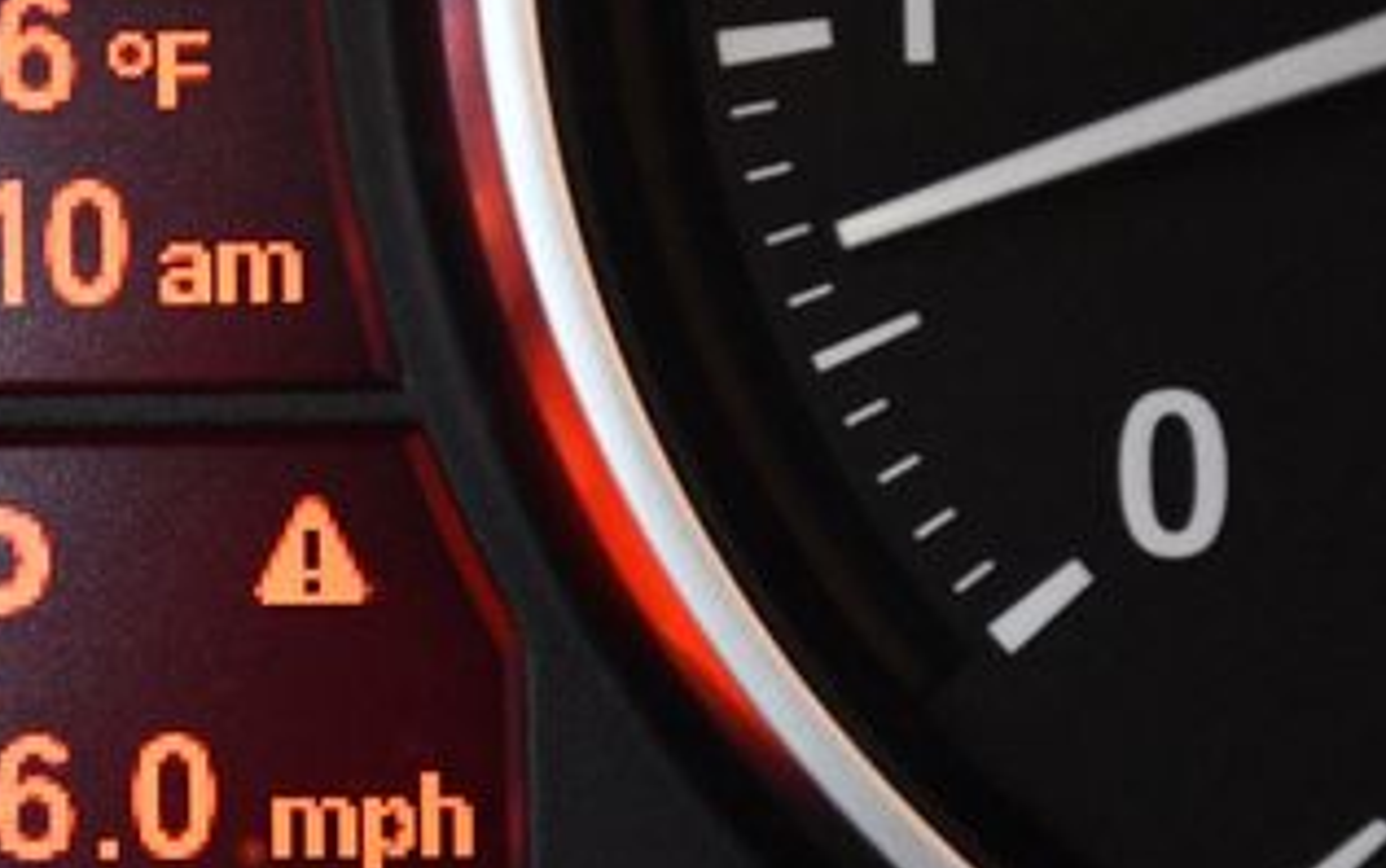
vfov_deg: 7.8
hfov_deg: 12.3
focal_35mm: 169
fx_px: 6388
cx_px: 70
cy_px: 416
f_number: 5.6
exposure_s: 1/60
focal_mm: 55
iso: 7200
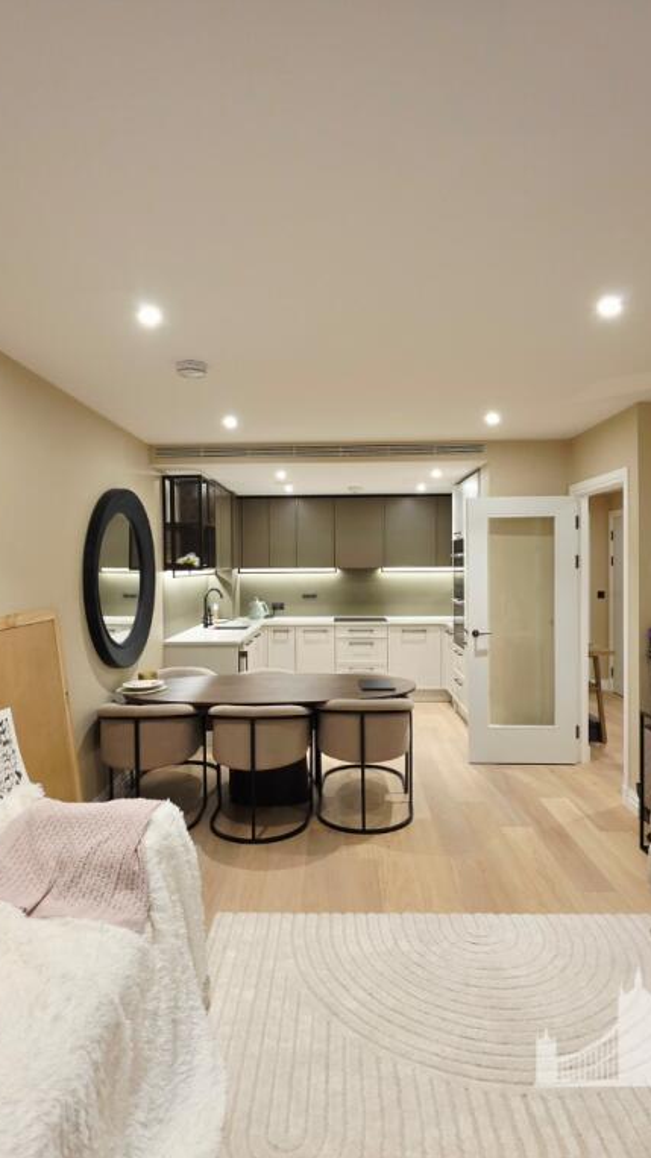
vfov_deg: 89.6
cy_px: 578
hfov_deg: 58.2
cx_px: 293
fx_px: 583
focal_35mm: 19
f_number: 1.9
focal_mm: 2.2
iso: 200
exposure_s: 1/50.3
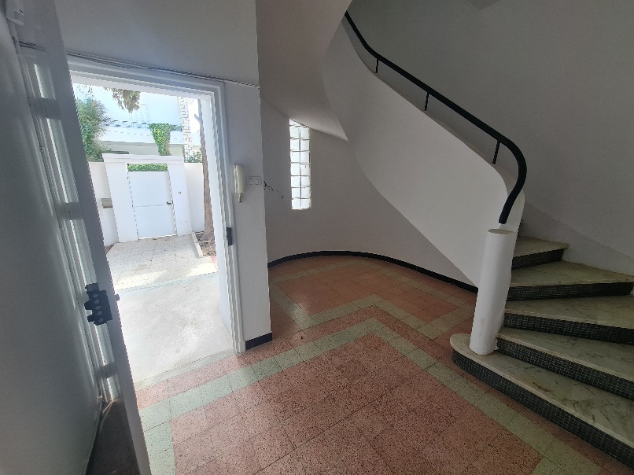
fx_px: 238
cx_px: 317
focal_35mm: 13
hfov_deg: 106.2
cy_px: 238
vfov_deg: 89.9
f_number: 2.2
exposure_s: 1/100
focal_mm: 2.2
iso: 80
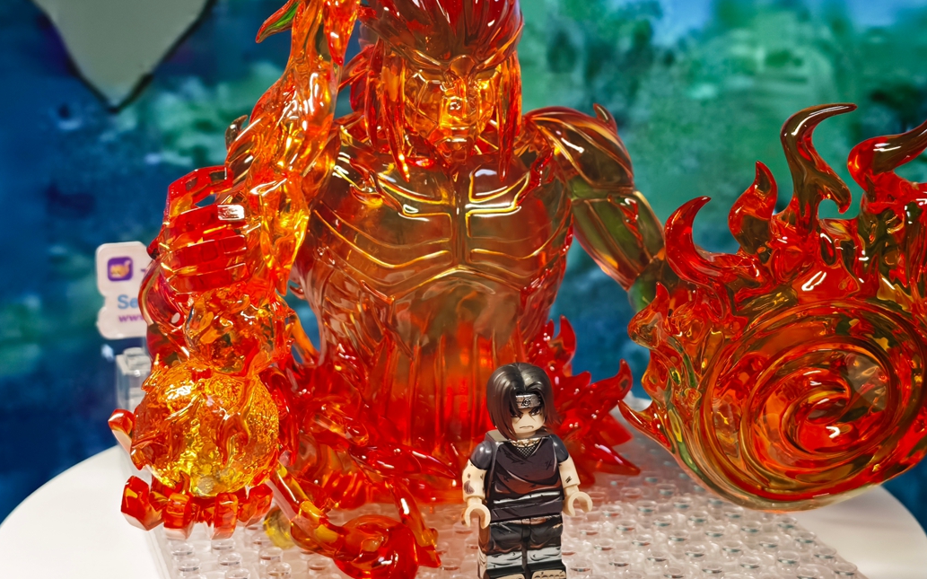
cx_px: 455
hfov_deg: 30.2
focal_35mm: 68
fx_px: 1717
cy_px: 196
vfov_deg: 19.1
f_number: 1.67
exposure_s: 1/117
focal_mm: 6.62
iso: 50
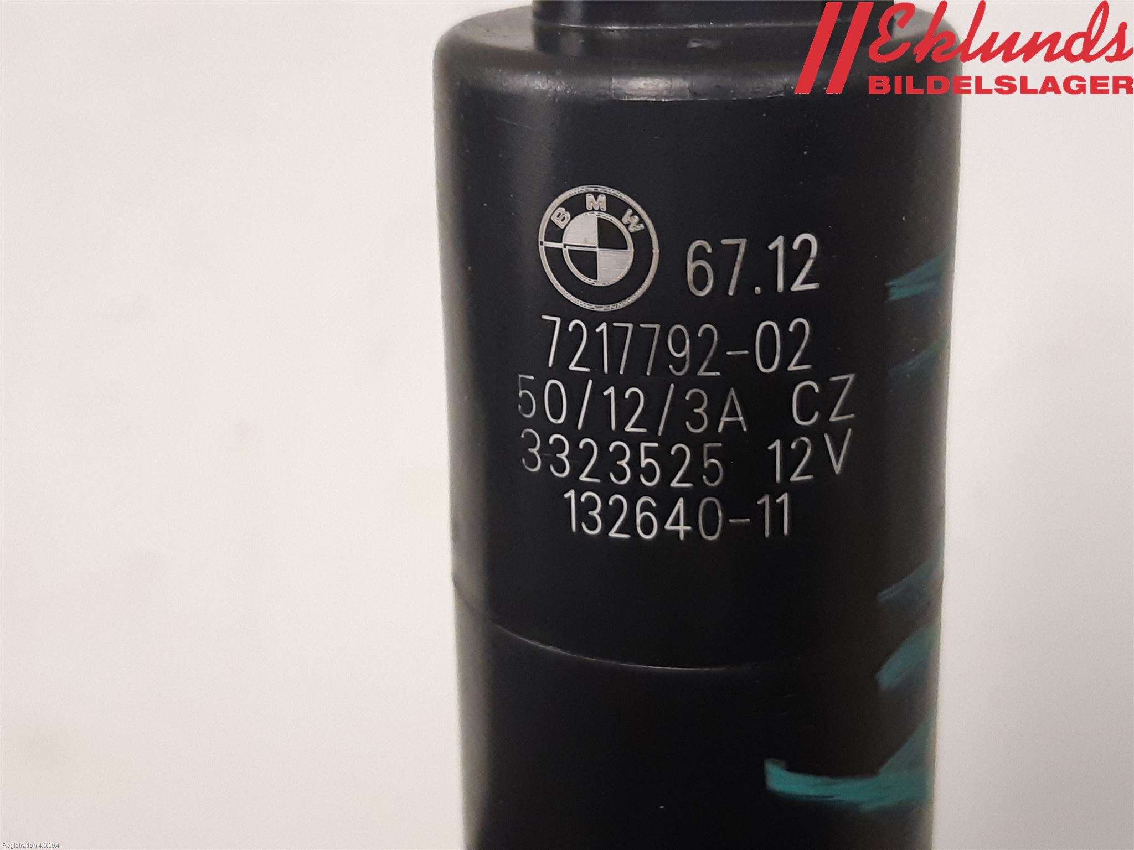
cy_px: 425
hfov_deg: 67.3
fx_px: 852
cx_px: 567
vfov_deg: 53.1
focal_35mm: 26
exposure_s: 1/50
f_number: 1.7
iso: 250
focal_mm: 3.93
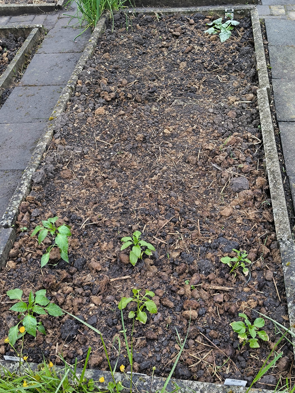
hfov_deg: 39.7
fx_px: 409
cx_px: 148
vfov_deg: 51.4
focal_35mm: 36
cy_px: 196
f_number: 1.9
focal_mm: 6.92
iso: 250
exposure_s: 1/100
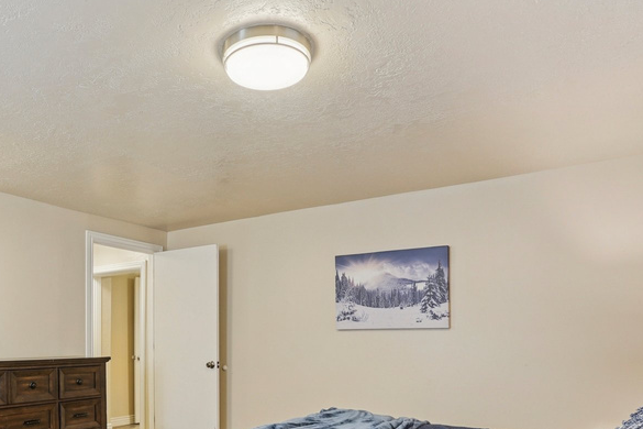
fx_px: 500
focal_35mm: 28
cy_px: 346
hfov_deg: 64.7
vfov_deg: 44.1
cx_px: 251
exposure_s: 1/5
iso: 400
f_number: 8
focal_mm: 16
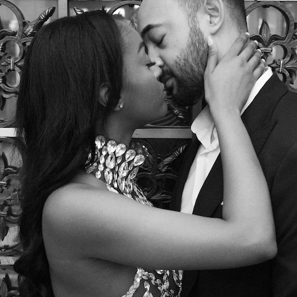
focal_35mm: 66
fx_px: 641
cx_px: 171
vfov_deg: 25.9
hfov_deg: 26.1
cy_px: 209
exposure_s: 1/125
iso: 6400
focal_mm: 31
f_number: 4
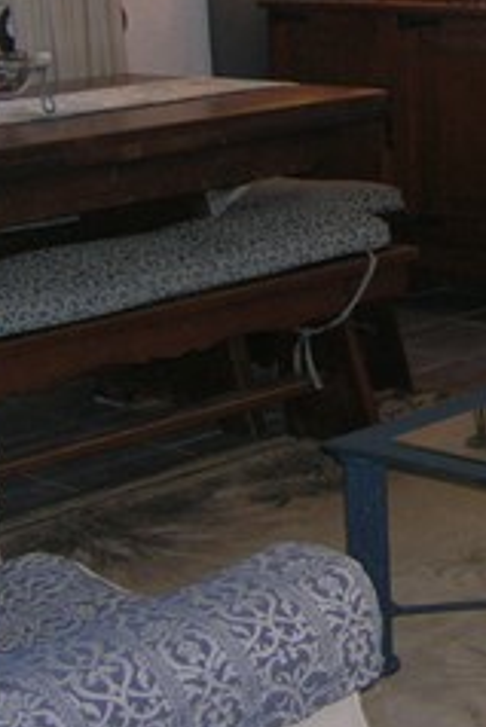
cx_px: 446
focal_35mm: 95
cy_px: 66
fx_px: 1921
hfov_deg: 14.3
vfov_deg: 21.0
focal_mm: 5.7
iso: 84
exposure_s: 1/60.1
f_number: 2.9
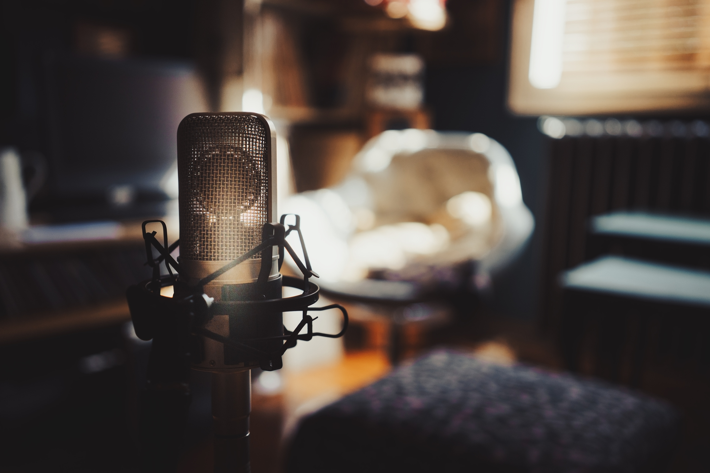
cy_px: 236
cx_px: 355
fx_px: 690
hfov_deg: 54.4
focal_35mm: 35
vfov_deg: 37.9
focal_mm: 35
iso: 250
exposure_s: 1/200
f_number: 2.8
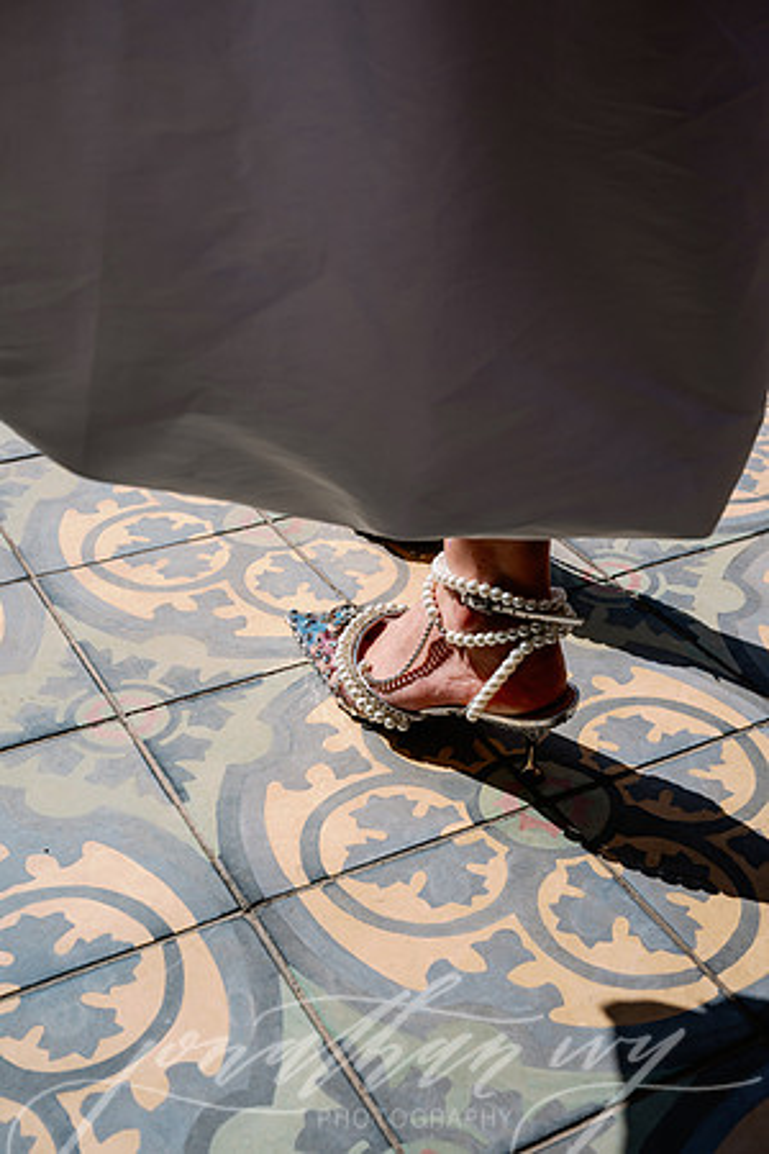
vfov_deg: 45.4
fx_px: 1378
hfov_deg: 31.2
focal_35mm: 43
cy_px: 577
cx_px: 384
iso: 125
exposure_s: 1/640
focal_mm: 43
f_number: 8
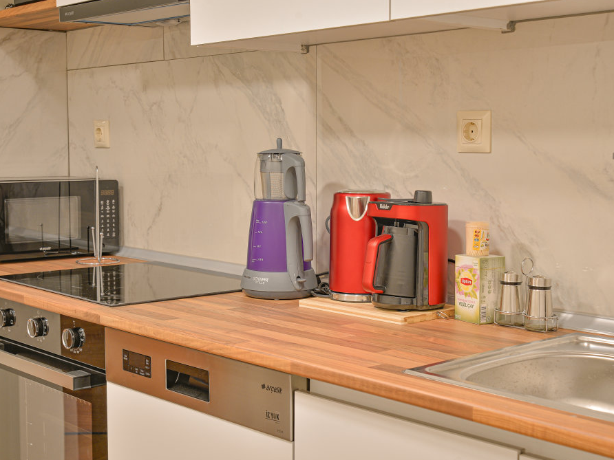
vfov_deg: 27.5
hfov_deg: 36.1
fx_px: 940
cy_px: 232
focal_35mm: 53
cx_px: 263
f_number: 7.1
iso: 100
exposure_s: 1/2.5
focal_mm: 48
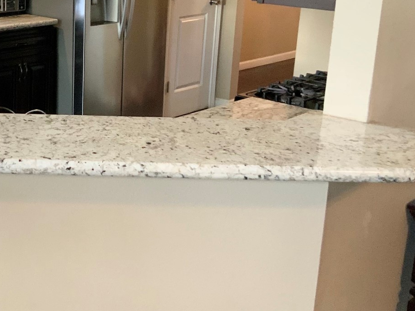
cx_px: 38
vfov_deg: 22.5
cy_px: 107
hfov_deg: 28.6
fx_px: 779
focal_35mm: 65
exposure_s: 1/60
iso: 250
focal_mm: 3
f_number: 1.8
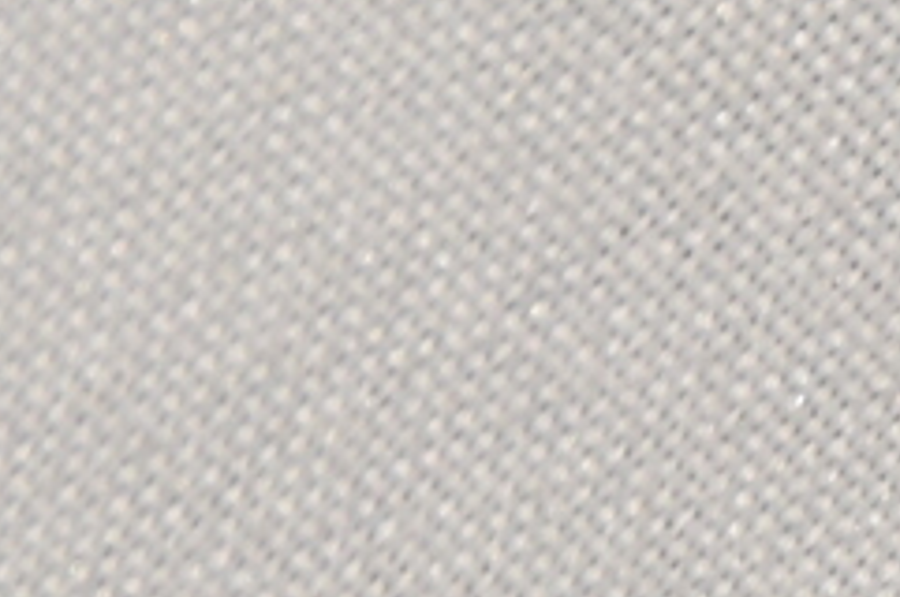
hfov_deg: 2.5
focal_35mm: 838
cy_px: 153
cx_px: 1712
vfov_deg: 1.6
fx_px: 20922
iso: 100
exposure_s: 1/160
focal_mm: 140
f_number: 13
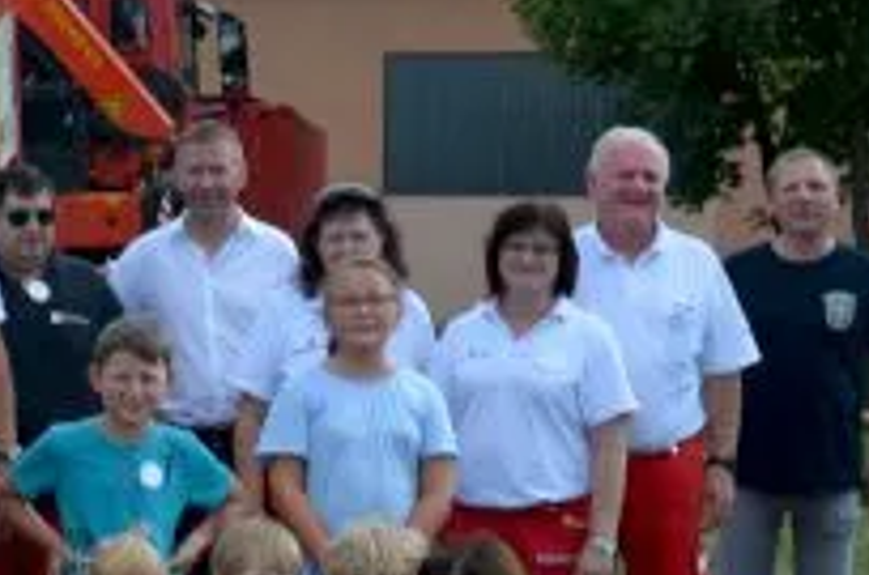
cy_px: 388
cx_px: -94
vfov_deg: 13.0
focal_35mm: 105
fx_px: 2529
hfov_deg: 18.7
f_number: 8
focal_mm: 22
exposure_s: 1/250
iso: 180
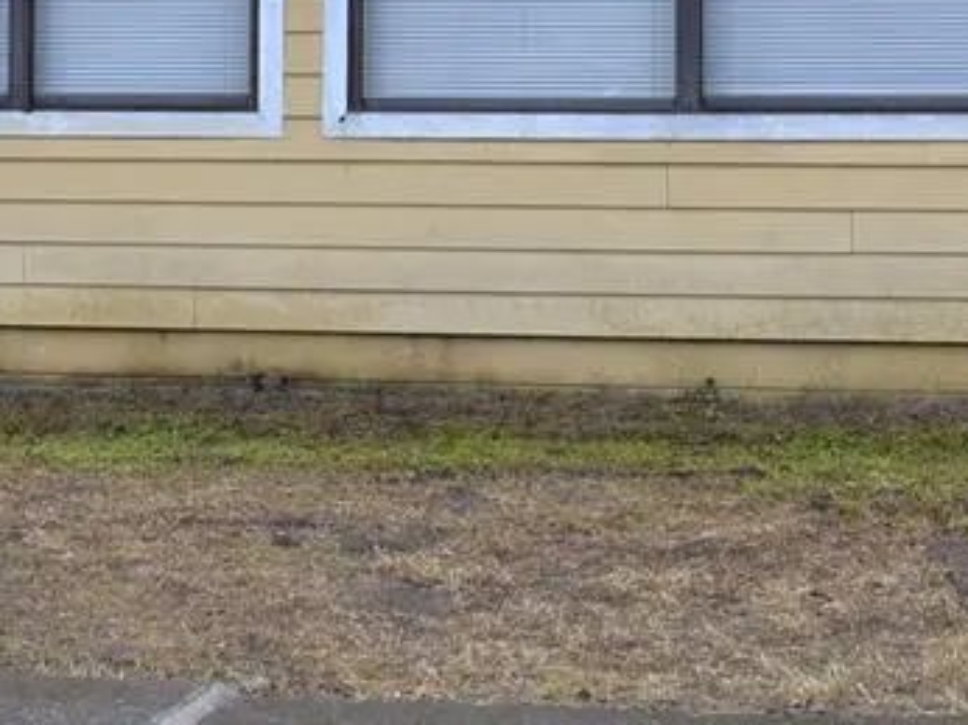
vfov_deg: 15.4
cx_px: 604
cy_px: -22
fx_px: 2627
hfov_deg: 20.8
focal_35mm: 94
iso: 220
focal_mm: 22
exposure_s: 1/250
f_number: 8
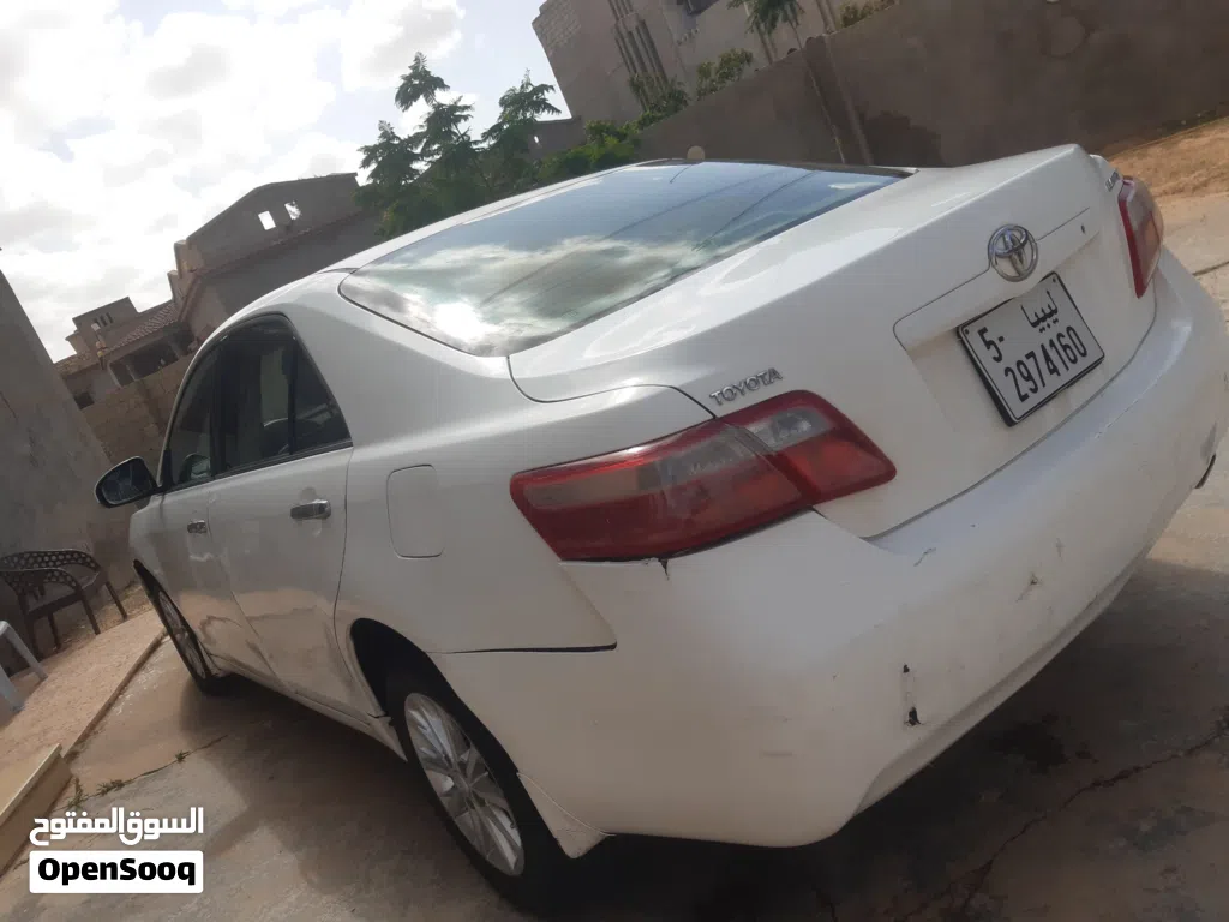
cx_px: 614
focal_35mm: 26
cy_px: 461
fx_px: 923
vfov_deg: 53.1
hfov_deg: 67.3
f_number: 1.7
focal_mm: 3.92
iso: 40
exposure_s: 1/2105
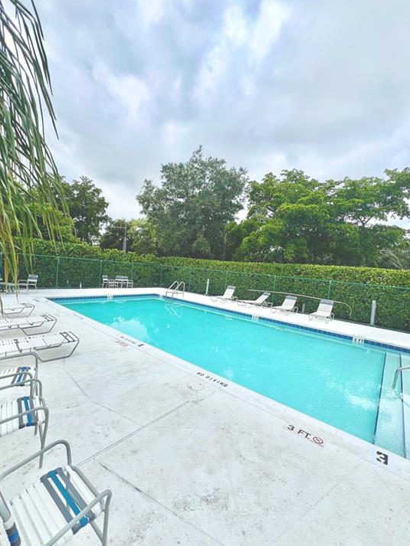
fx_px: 221
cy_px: 279
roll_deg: -5.8
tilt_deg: -2.2
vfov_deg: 102.0
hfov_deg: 85.6
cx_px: 195
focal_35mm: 14
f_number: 1.8
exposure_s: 1/479
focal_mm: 1.57
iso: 32
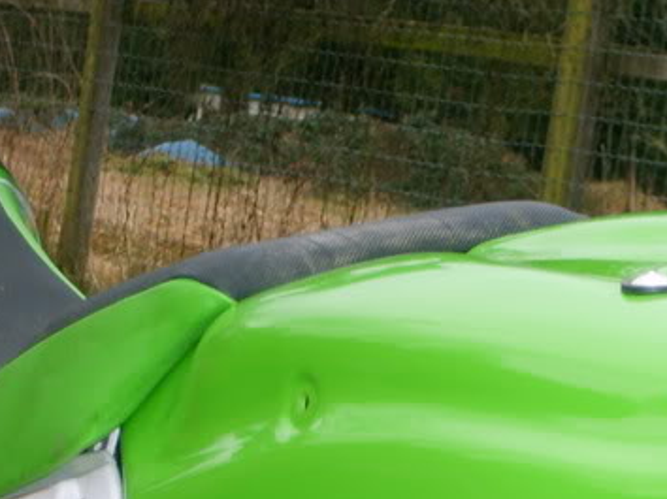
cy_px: 531
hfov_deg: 14.0
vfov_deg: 10.6
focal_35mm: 138
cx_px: 712
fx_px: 2657
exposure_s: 1/45
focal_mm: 10.3
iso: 100
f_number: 3.6
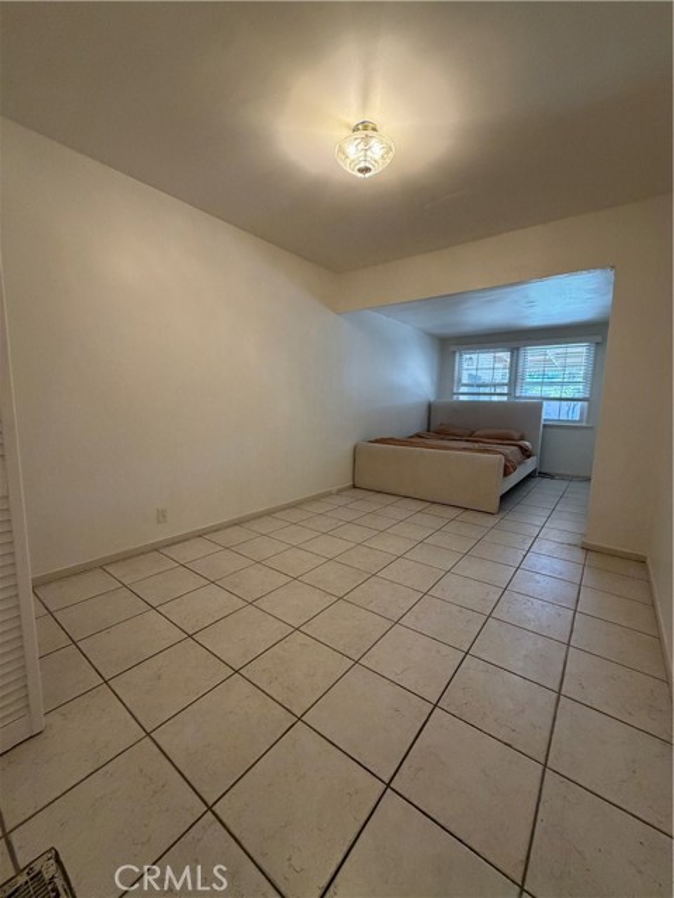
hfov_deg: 85.7
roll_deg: -1.3
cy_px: 449
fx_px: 363
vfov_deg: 102.1
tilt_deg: -7.4
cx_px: 337
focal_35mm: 14
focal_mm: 2.22
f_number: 2.2
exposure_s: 1/84
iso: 320
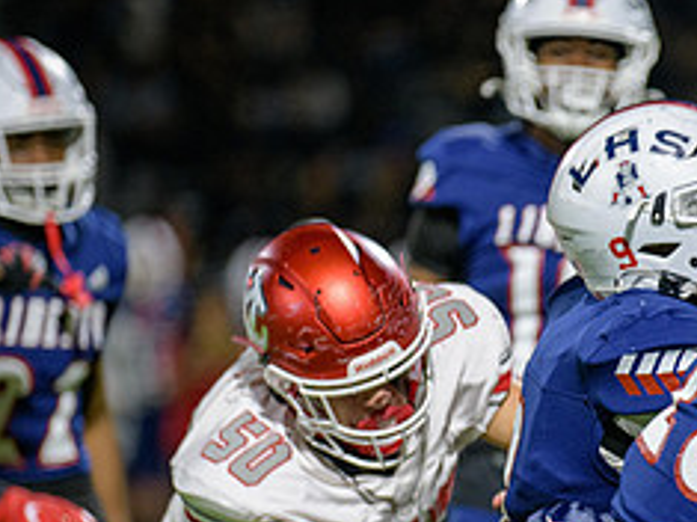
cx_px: 706
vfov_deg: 2.8
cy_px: 538
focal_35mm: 522
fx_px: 10505
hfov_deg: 3.8
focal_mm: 220
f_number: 2.8
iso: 2000
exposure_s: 1/250
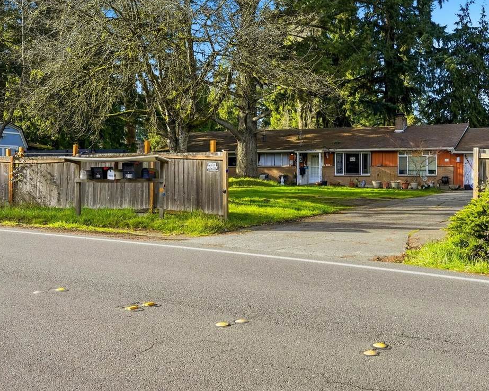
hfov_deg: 46.3
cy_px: 176
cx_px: 318
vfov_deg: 38.2
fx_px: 564
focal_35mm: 39
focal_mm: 30
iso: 1600
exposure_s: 1/8000
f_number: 9
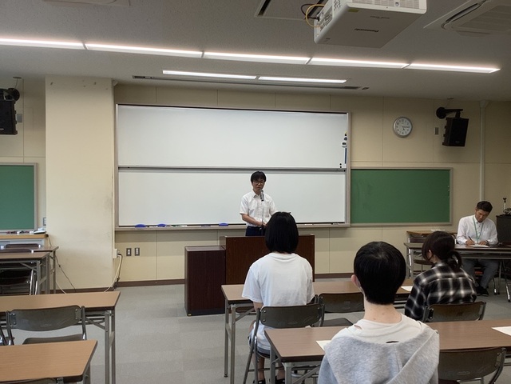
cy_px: 192
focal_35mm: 31
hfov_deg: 58.4
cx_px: 256
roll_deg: -0.4
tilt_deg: -1.2
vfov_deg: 45.4
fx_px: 458
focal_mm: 3.3
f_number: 2.4
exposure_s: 1/100
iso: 50
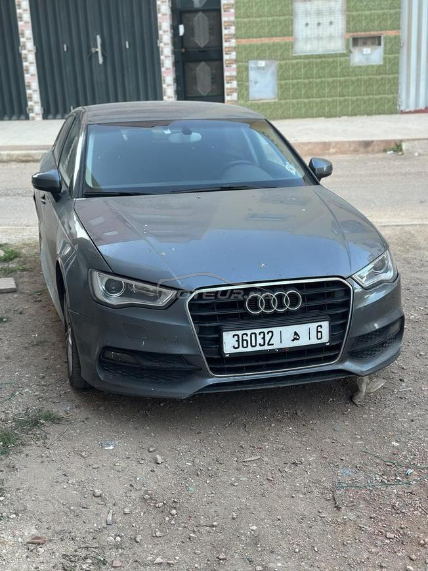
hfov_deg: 30.3
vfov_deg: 39.7
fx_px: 791
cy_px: 286
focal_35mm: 48
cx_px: 214
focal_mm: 6.86
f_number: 1.78
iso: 125
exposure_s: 1/74
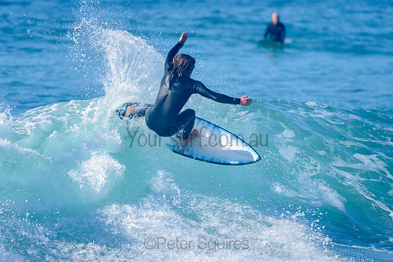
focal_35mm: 613
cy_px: 101
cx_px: 152
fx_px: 6691
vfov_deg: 2.2
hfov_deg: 3.4
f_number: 5.6
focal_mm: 500
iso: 250
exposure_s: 1/2000
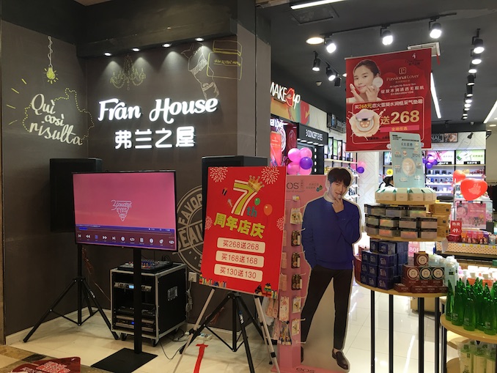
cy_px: 186
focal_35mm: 29
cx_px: 248
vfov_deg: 48.3
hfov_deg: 61.6
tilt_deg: -0.4
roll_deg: -0.5
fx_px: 417
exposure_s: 1/33
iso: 32
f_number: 2.2
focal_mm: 4.15
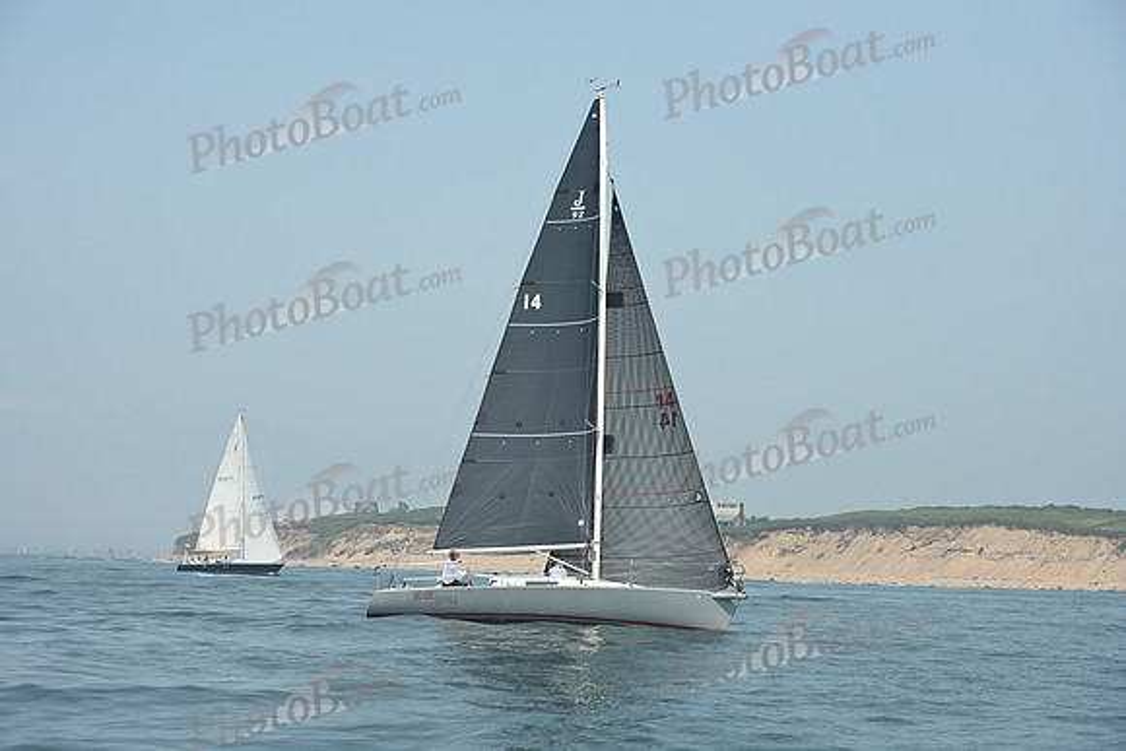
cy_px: 376
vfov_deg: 12.5
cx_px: 563
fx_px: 3441
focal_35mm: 110
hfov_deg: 18.6
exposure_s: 1/1250
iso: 320
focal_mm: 110
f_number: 8
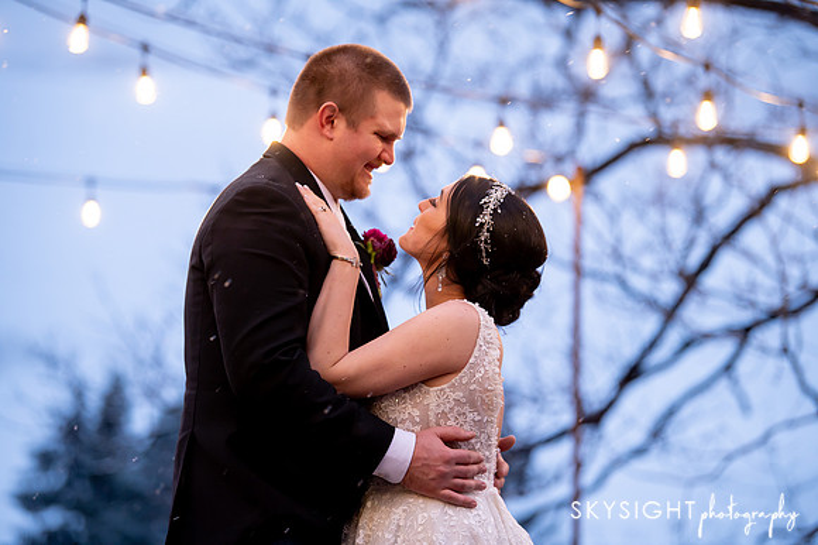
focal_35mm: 131
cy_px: 273
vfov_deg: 10.5
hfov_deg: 15.7
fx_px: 2965
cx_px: 410
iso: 1600
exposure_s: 1/125
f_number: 2.8
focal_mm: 130
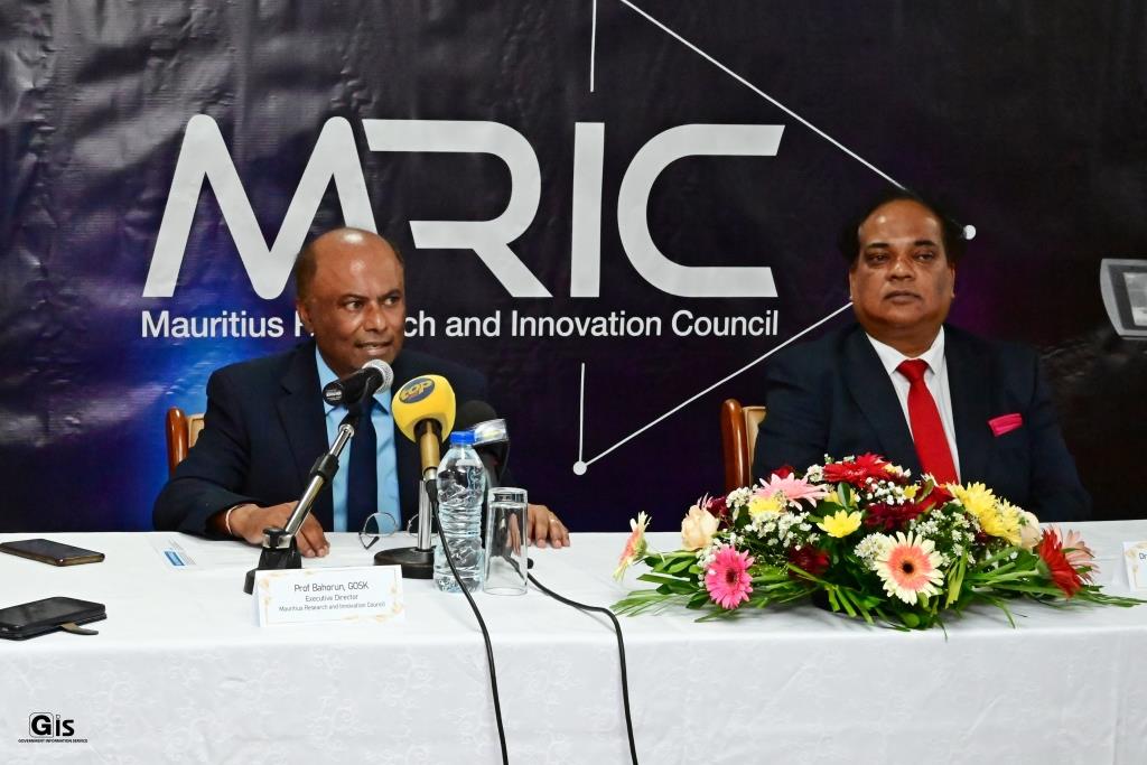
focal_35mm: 52
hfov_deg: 38.2
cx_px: 574
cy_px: 382
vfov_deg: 26.0
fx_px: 1657
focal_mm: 52
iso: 12800
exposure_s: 1/200
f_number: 16
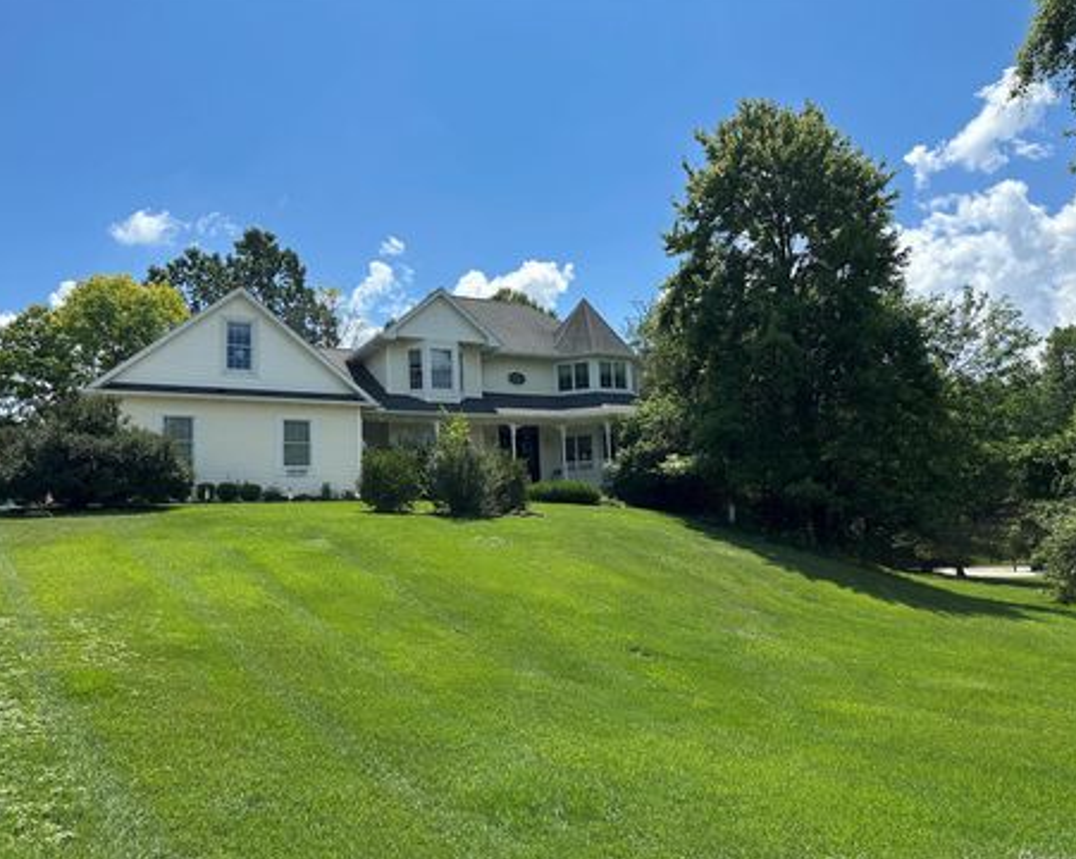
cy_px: 431
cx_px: 537
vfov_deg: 54.9
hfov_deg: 66.1
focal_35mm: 26
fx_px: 827
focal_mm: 6.86
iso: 80
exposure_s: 1/5000
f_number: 1.78
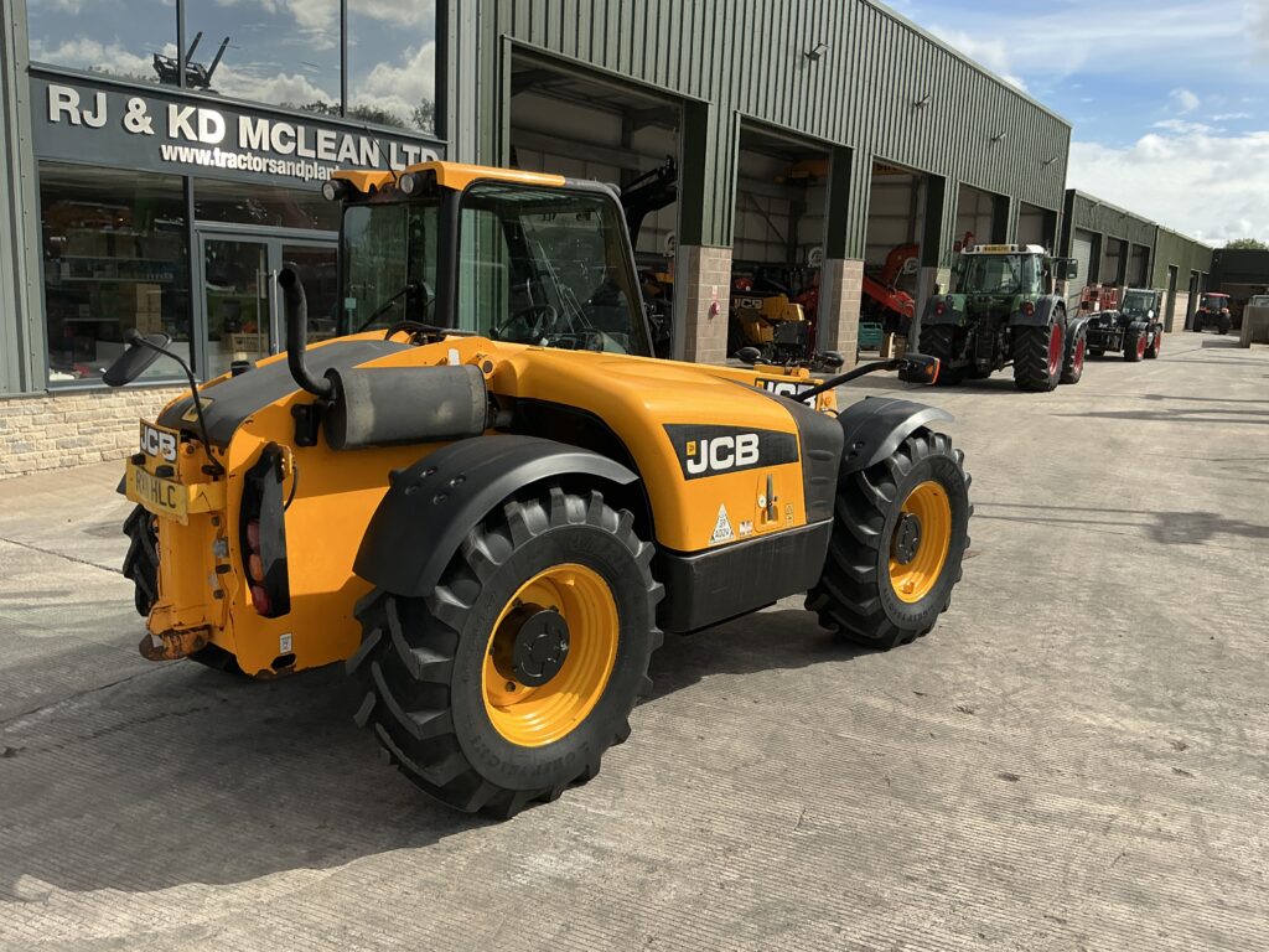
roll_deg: -4.7
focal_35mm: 28
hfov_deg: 63.4
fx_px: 1026
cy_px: 476
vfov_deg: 49.7
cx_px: 634
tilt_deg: -11.6
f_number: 1.8
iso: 25
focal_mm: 3
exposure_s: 1/1848
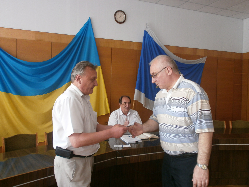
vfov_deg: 51.4
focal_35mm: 27
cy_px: 94
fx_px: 194
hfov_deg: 65.3
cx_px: 124
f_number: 2.9
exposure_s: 1/50
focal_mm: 4.8
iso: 100
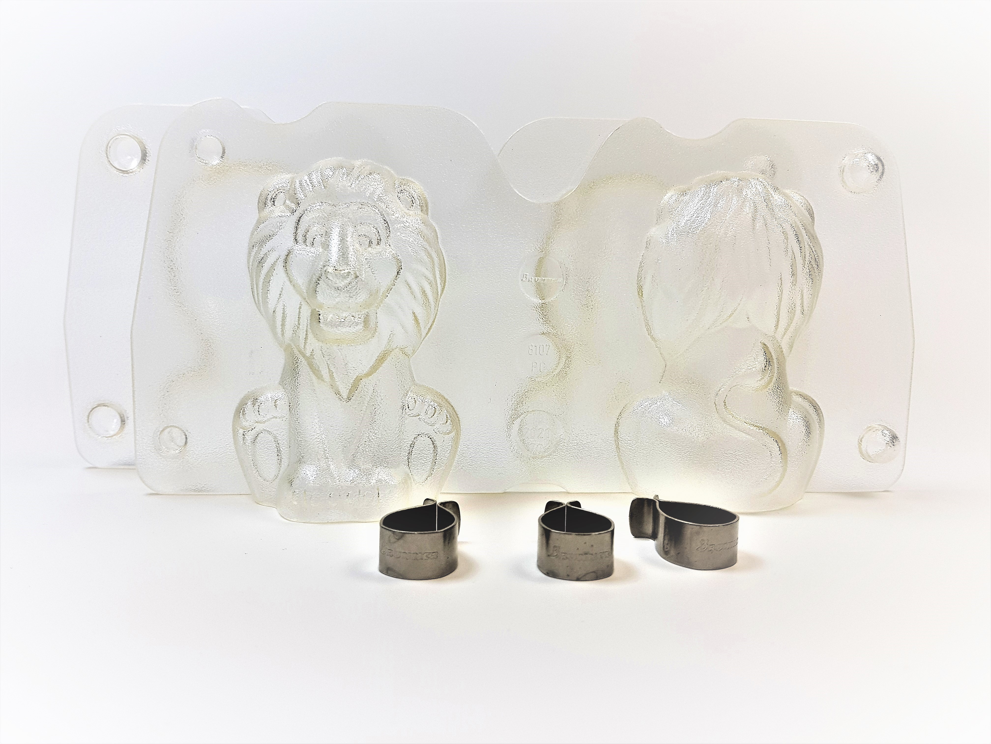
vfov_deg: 53.1
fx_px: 744
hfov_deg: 67.3
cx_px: 496
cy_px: 372
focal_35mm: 26
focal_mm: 4.2
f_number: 1.7
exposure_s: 1/253
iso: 40
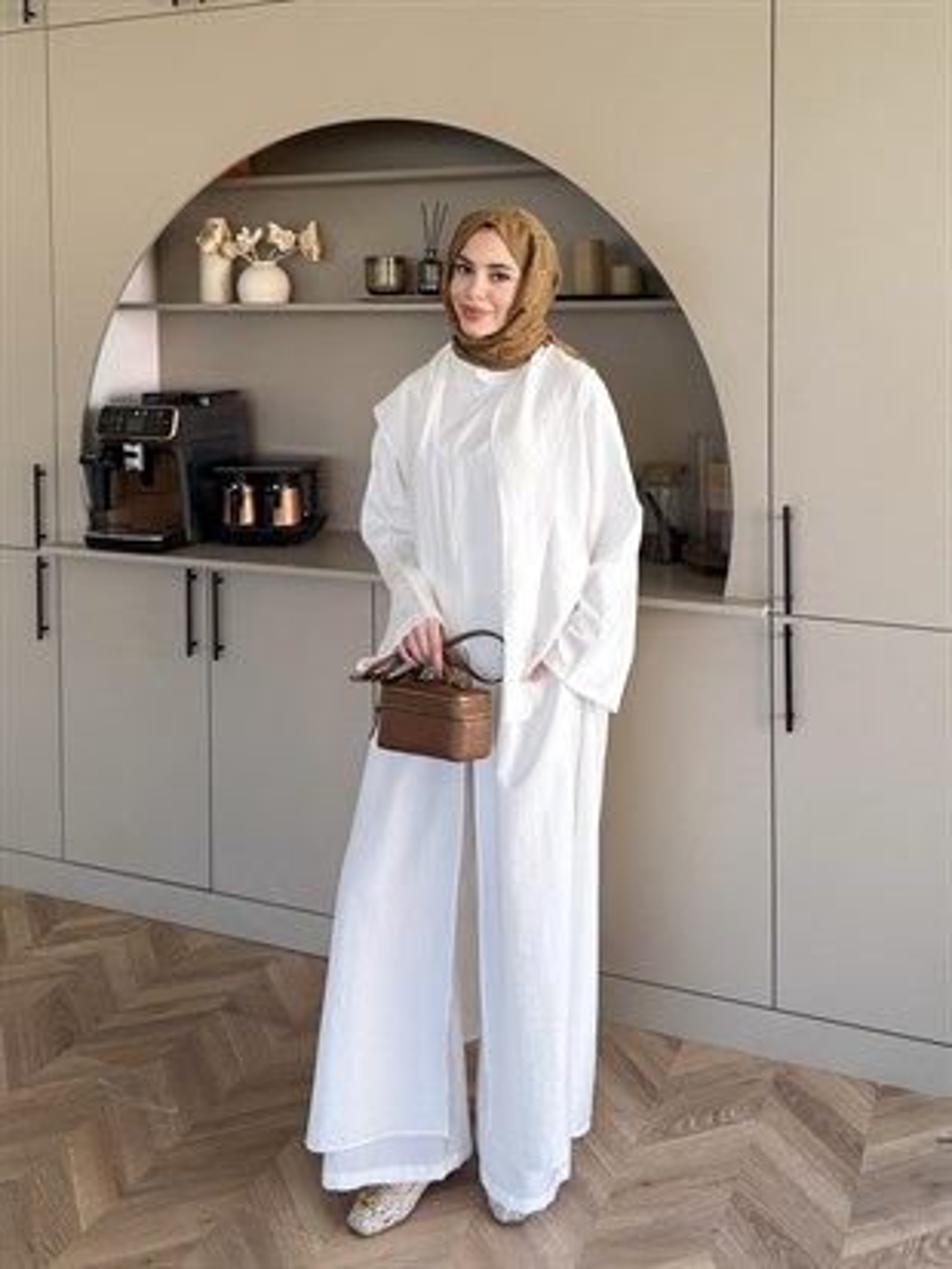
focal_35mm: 24
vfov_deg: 71.6
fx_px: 880
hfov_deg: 56.8
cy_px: 634
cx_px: 476
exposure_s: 1/121
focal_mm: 6.76
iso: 80
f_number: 1.78
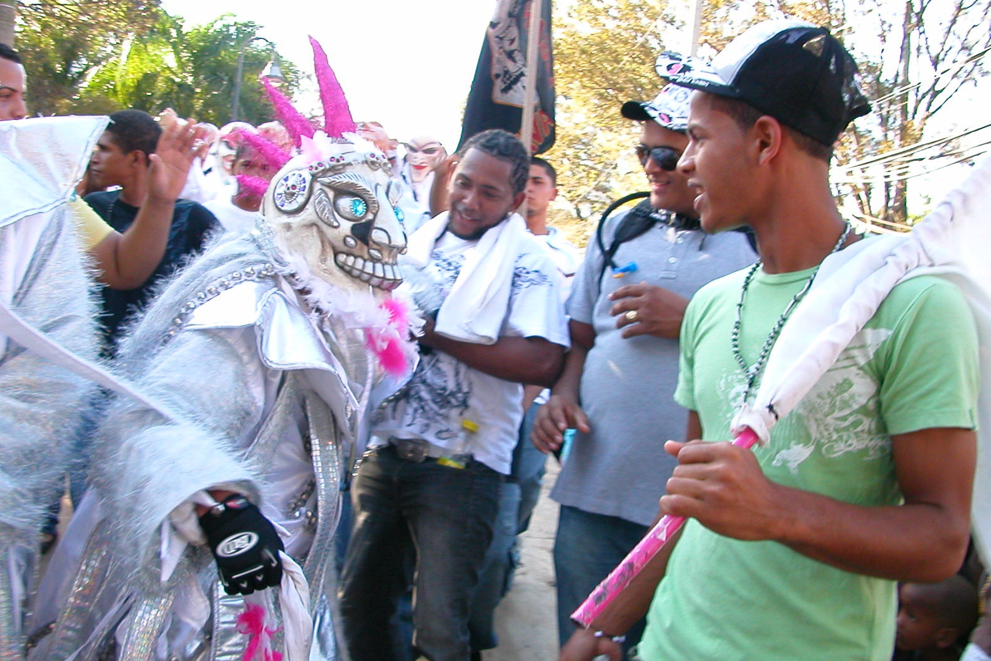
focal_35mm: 39
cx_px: 496
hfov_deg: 49.5
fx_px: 1074
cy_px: 351
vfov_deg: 34.2
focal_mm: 5.6
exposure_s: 1/142
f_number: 2.7
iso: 100
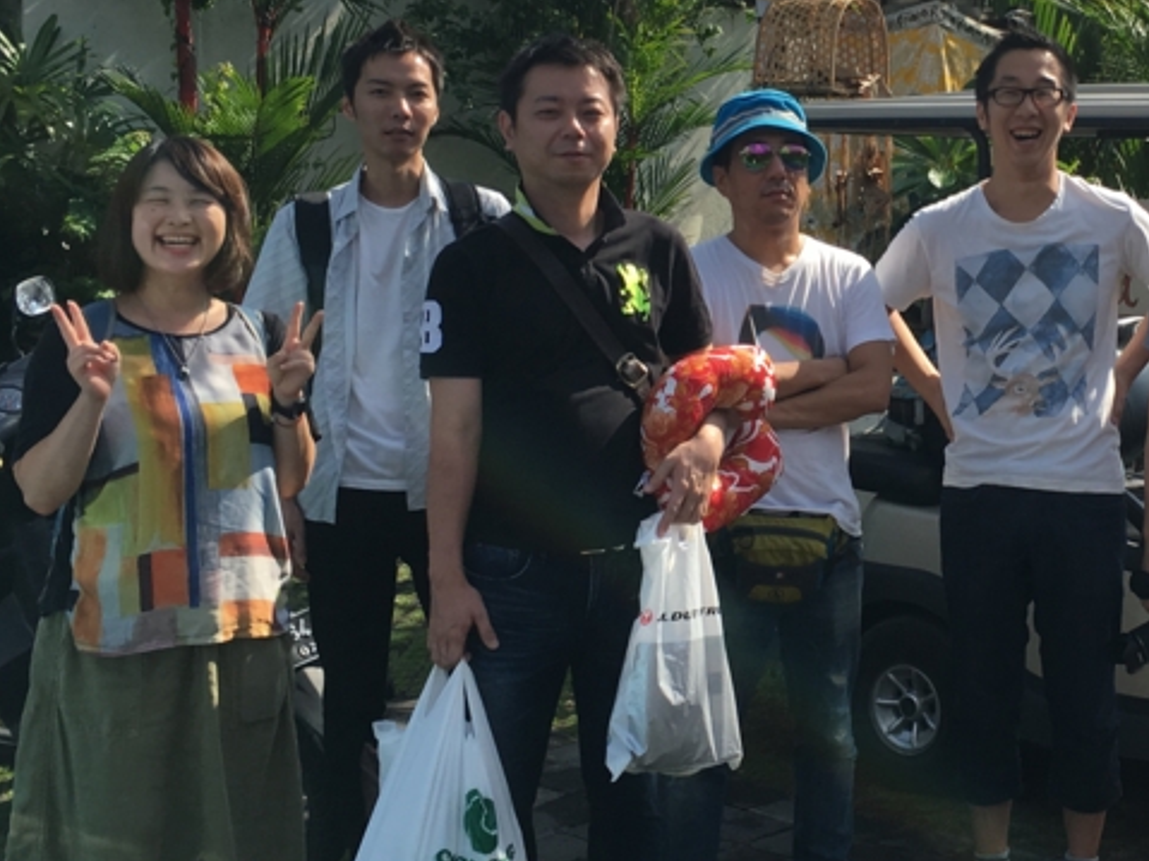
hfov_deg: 30.3
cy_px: 273
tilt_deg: -0.2
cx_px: 948
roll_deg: -1.2
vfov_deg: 23.5
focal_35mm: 62
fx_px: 2057
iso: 25
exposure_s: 1/986
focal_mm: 4.15
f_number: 2.2
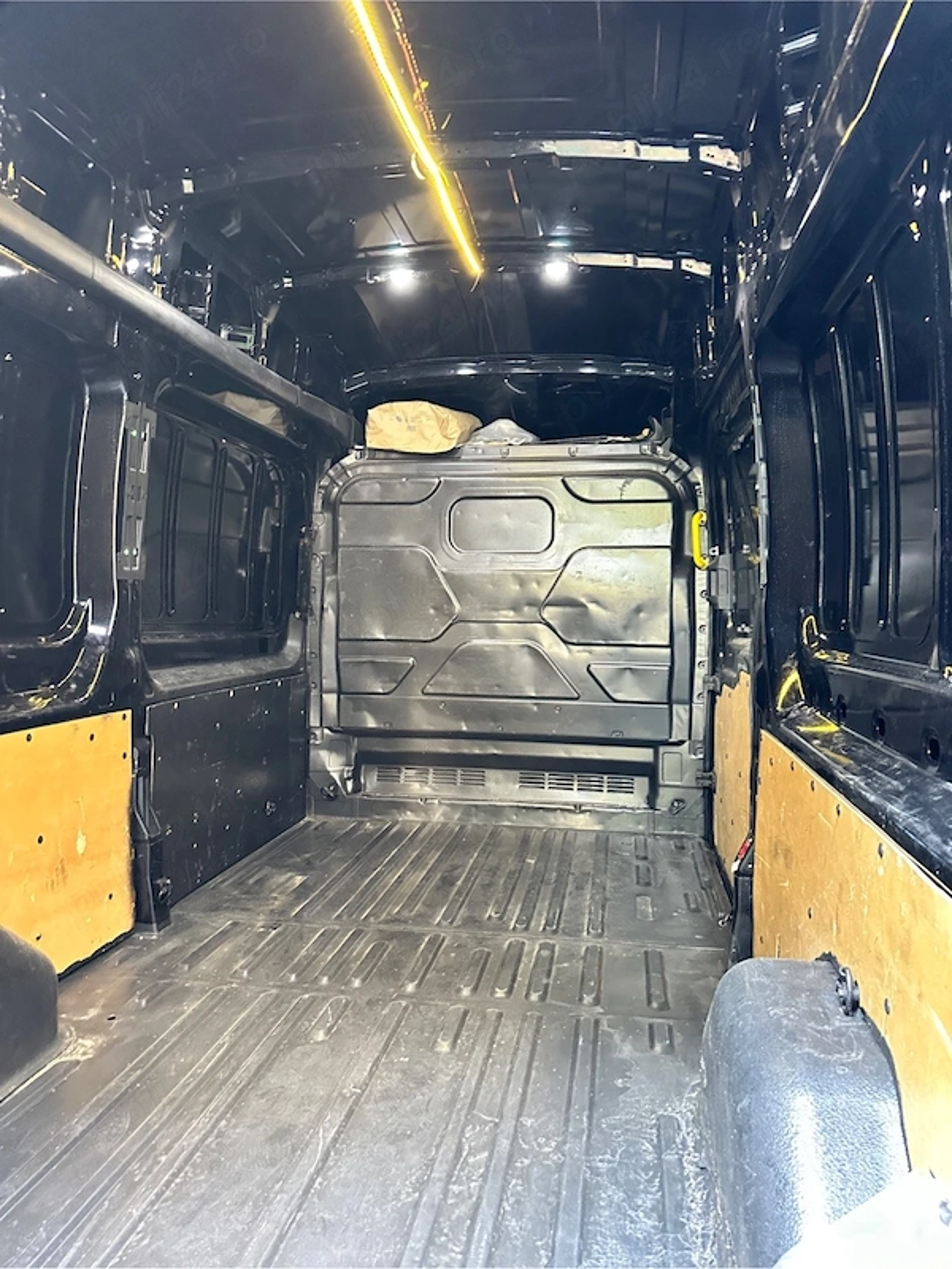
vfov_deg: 71.6
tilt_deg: -1.6
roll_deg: -0.4
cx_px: 476
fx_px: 880
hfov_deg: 56.8
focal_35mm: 24
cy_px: 634
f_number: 1.78
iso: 2000
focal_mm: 6.86
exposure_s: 1/27
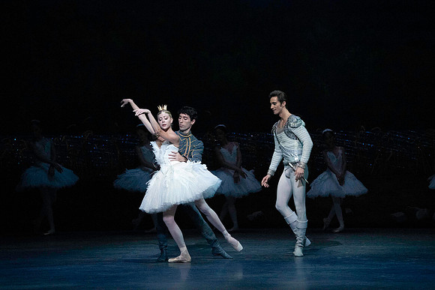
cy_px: 145
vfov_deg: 6.9
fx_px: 2417
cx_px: 218
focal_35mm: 200
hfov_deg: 10.3
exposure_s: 1/400
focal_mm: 200
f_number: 5
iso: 25600
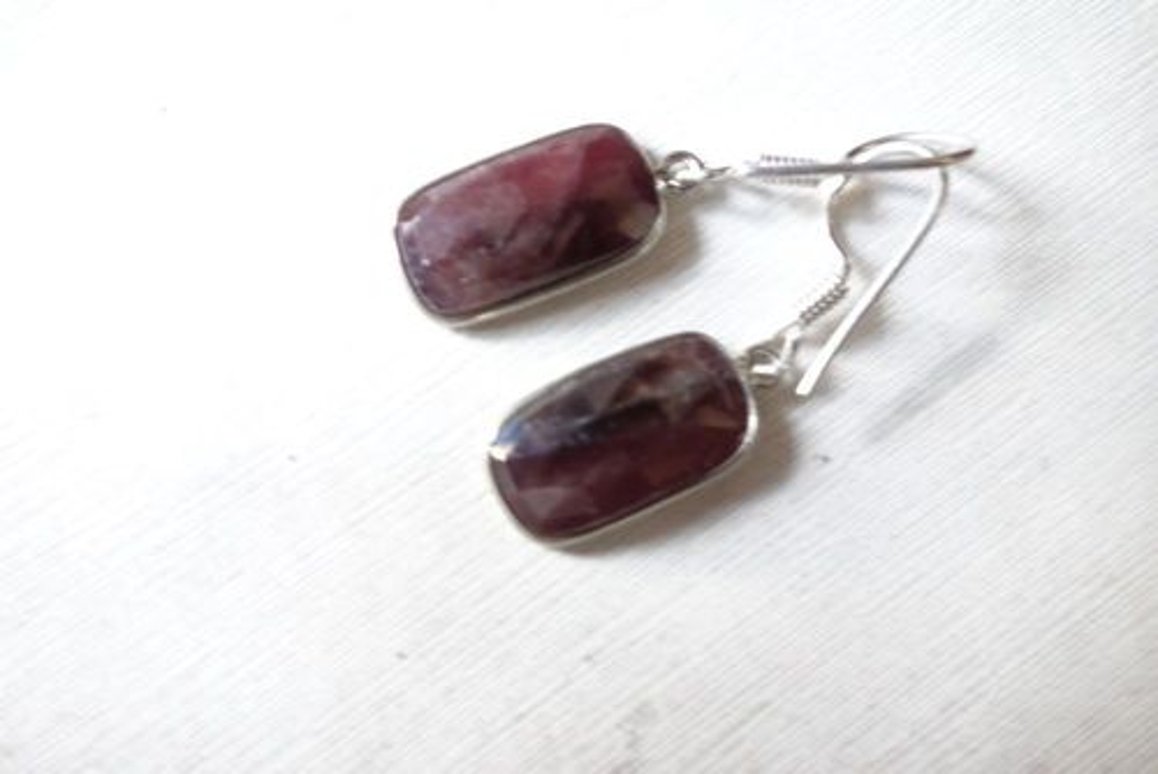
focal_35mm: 28
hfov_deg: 65.4
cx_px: 579
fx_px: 901
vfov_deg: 46.5
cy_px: 387
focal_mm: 10.4
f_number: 4
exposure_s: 1/6
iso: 125
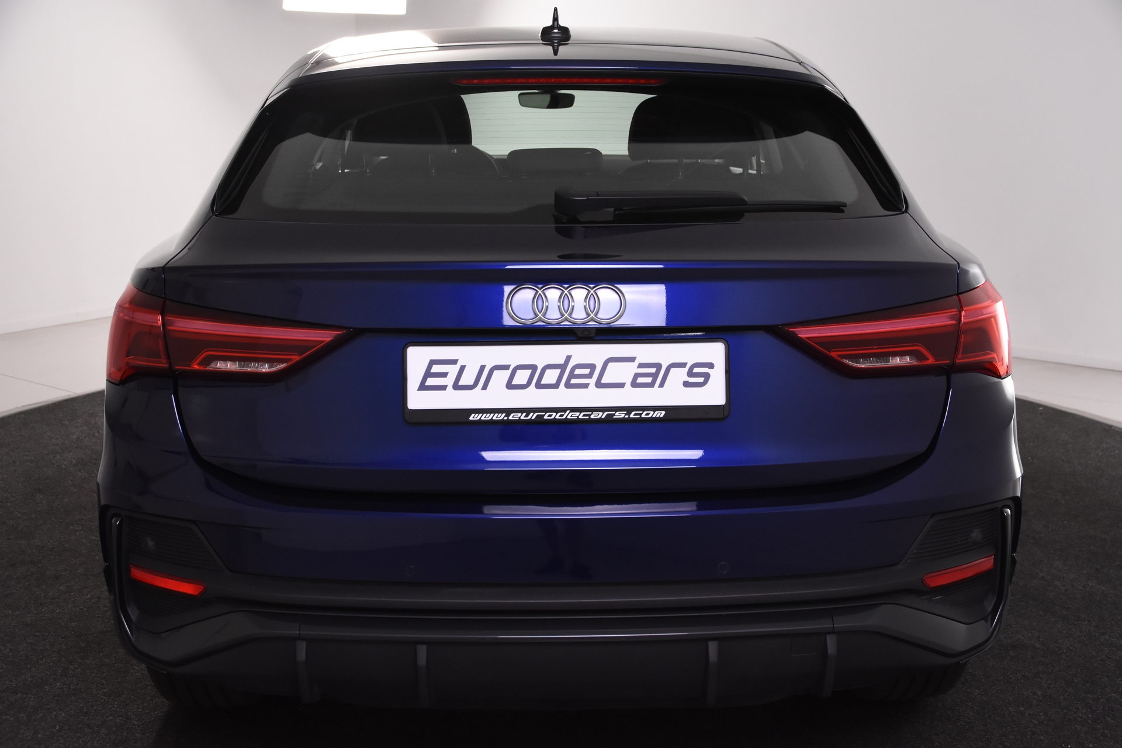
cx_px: 561
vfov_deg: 34.2
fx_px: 1215
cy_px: 374
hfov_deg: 49.6
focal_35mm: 39
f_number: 5.6
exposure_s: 1/125
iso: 1600
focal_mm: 26
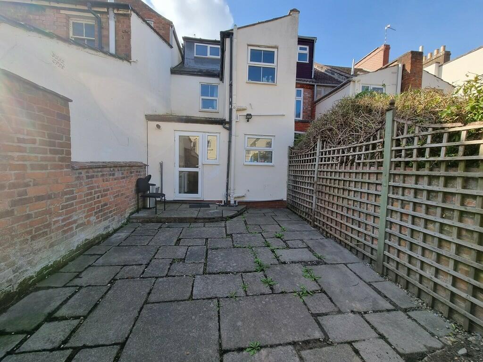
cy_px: 181
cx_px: 242
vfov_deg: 89.9
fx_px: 181
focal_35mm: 13
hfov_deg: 106.2
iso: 50
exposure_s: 1/722
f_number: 2.2
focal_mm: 2.2
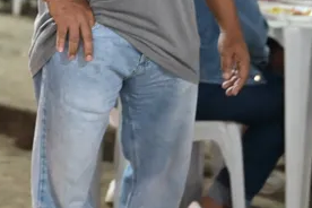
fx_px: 1317
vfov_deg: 8.7
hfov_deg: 12.7
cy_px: -156
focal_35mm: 152
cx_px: -189
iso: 4000
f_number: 1.4
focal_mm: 35
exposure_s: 1/200
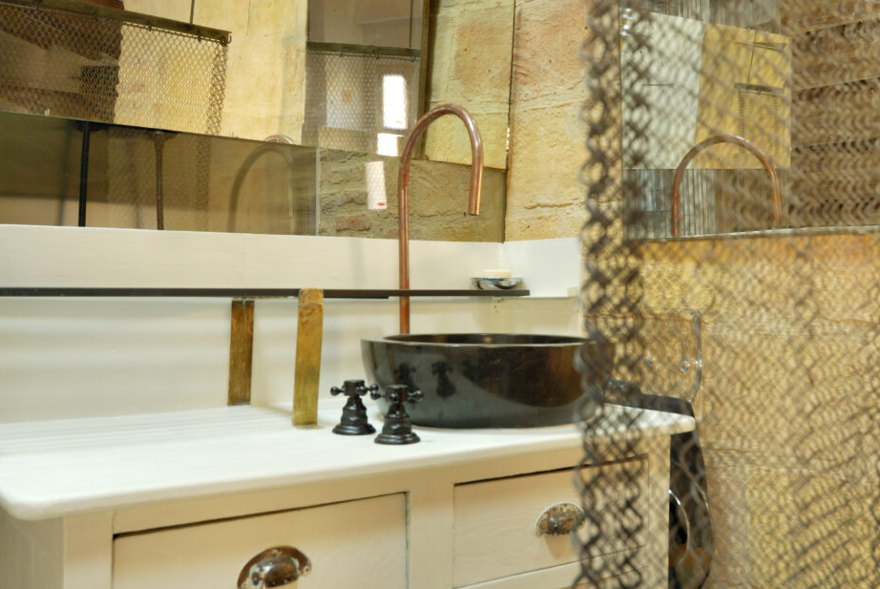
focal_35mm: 40
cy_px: 283
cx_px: 487
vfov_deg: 33.5
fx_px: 979
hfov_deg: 48.3
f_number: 8
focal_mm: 24
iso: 100
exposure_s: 1/1.3
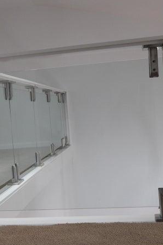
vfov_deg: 35.1
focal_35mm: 57
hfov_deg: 23.6
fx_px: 387
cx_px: 44
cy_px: 120
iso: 220
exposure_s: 1/30
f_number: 3.4
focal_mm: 6.8
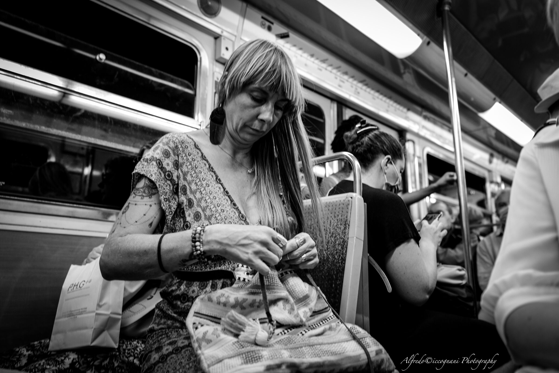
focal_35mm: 28
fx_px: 435
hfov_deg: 65.5
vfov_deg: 46.4
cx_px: 280
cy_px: 186
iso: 1600
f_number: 2.5
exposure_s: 1/125
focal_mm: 28
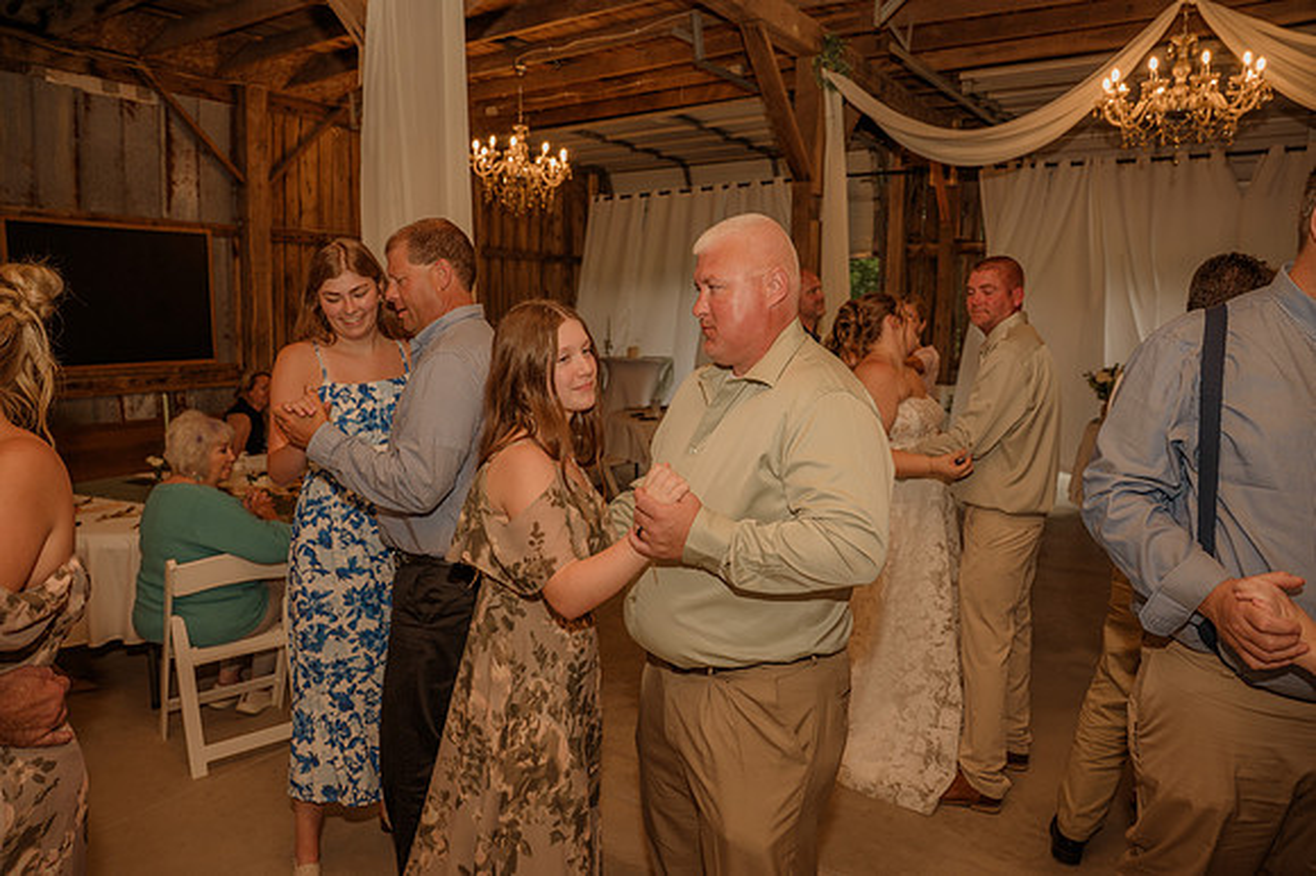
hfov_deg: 71.5
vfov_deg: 51.2
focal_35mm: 25
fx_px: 913
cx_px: 658
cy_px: 438
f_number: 4
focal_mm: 25
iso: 320
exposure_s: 1/200
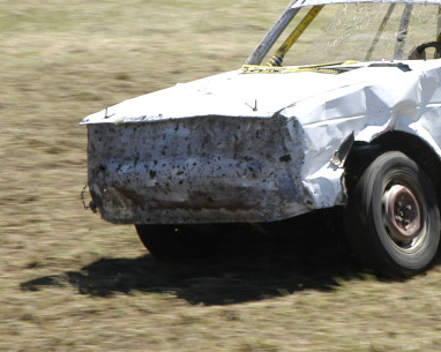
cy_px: 64
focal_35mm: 234
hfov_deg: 8.2
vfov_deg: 6.6
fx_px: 3052
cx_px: 432
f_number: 8
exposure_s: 1/250
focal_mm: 62
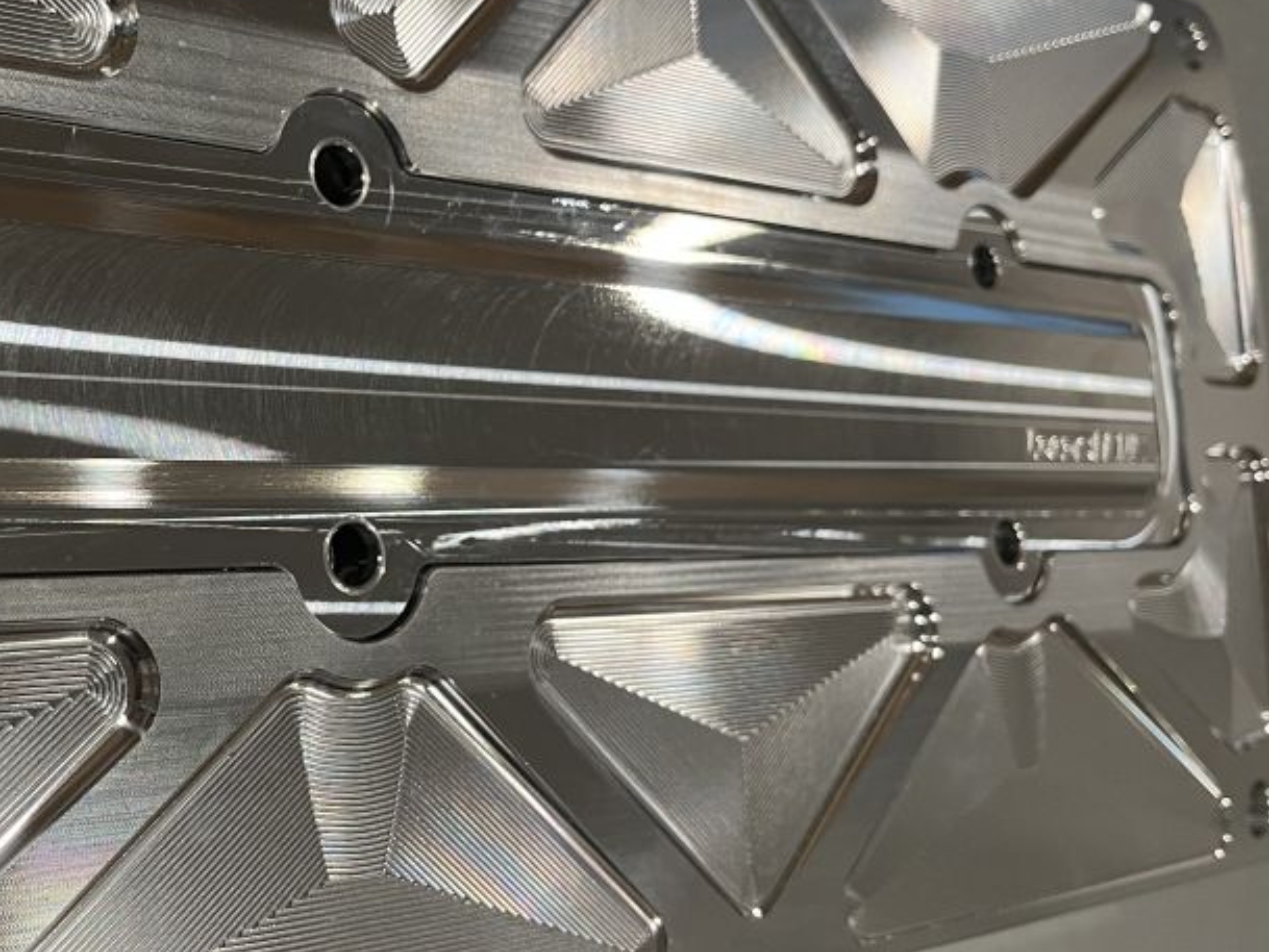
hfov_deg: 41.8
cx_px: 242
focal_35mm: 43
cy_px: 423
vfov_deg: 33.6
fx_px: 1577
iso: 125
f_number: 1.6
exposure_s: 1/60
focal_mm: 5.1
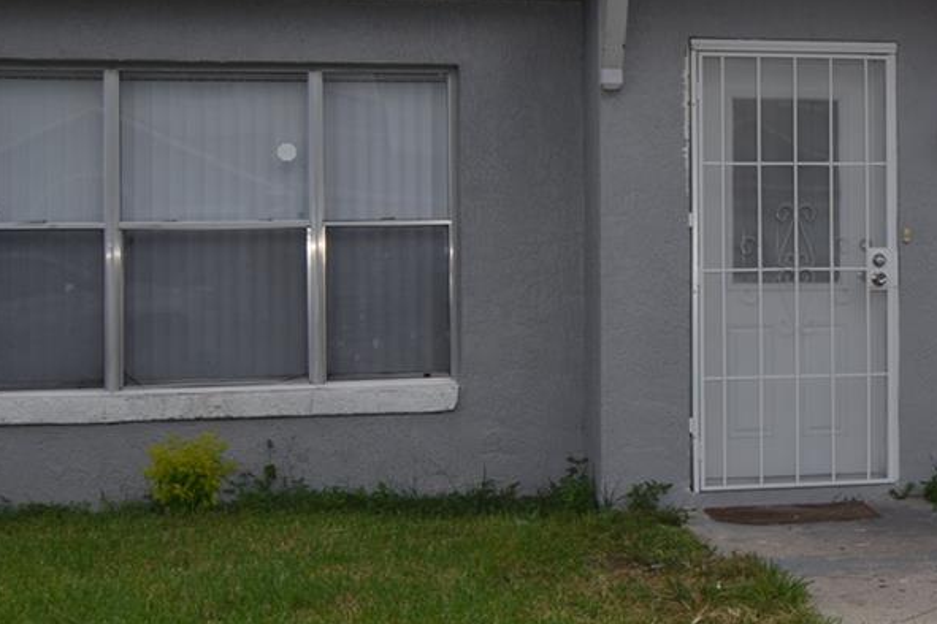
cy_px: 255
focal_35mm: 65
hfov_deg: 29.4
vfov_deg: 20.9
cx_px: 880
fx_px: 1692
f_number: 11
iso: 100
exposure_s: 1/200
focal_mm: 16
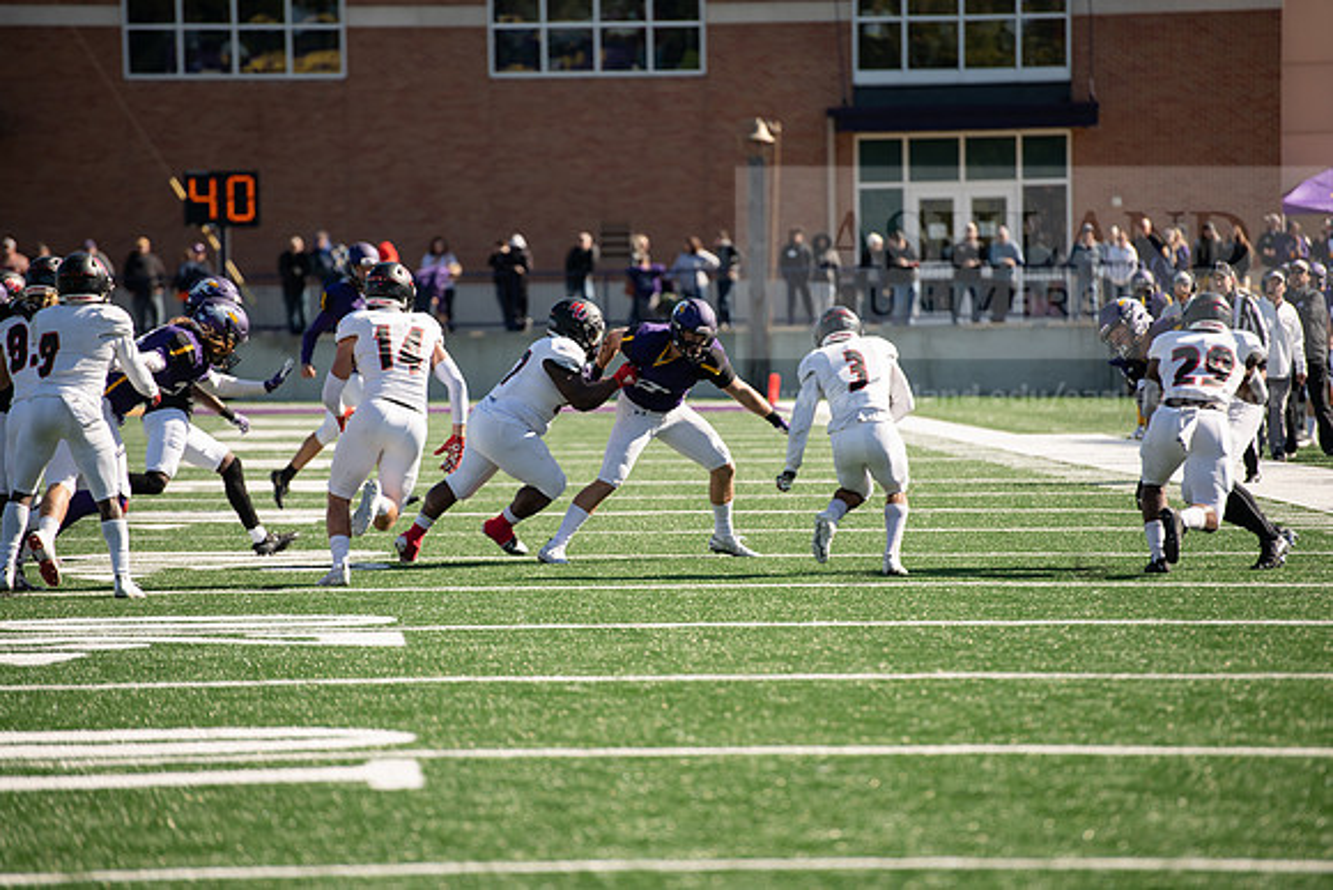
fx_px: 7407
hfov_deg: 10.3
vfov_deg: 6.9
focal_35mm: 200
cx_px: 666
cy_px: 445
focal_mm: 200
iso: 200
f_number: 3.5
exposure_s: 1/1600
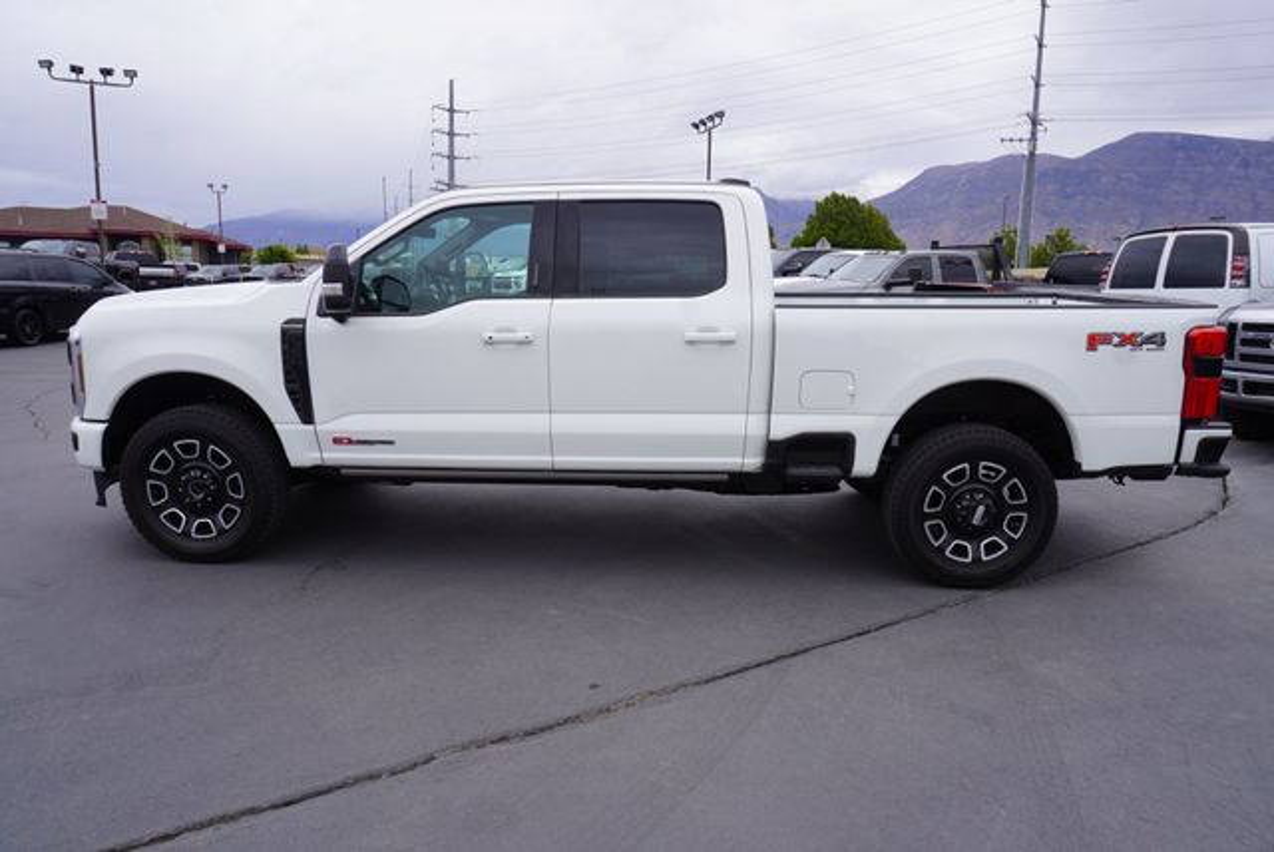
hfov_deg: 73.7
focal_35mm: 24
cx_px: 637
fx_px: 850
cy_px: 426
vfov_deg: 53.2
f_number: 9
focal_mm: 16
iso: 100
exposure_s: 1/125
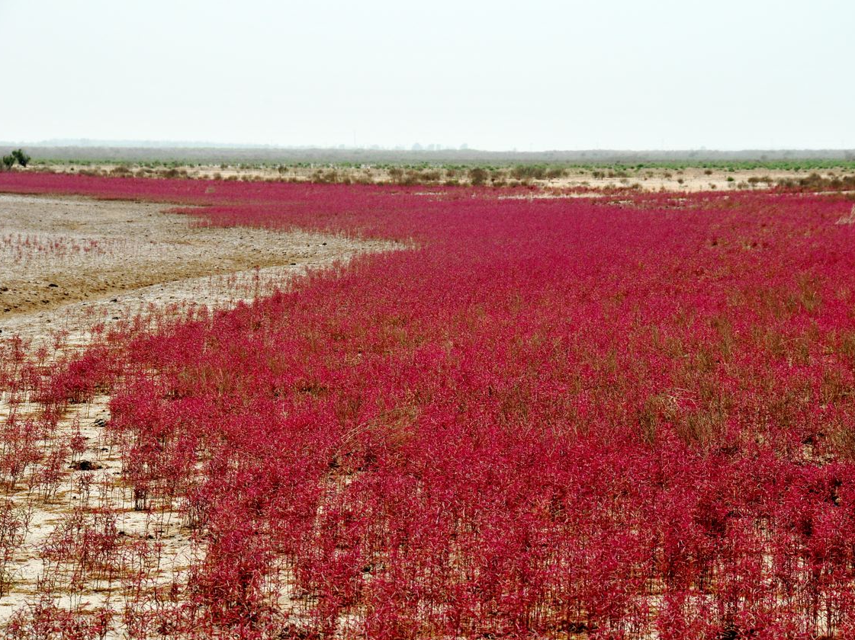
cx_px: 467
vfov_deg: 10.0
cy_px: 322
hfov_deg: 13.3
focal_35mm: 148
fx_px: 3654
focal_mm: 90
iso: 200
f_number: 11
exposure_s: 1/500
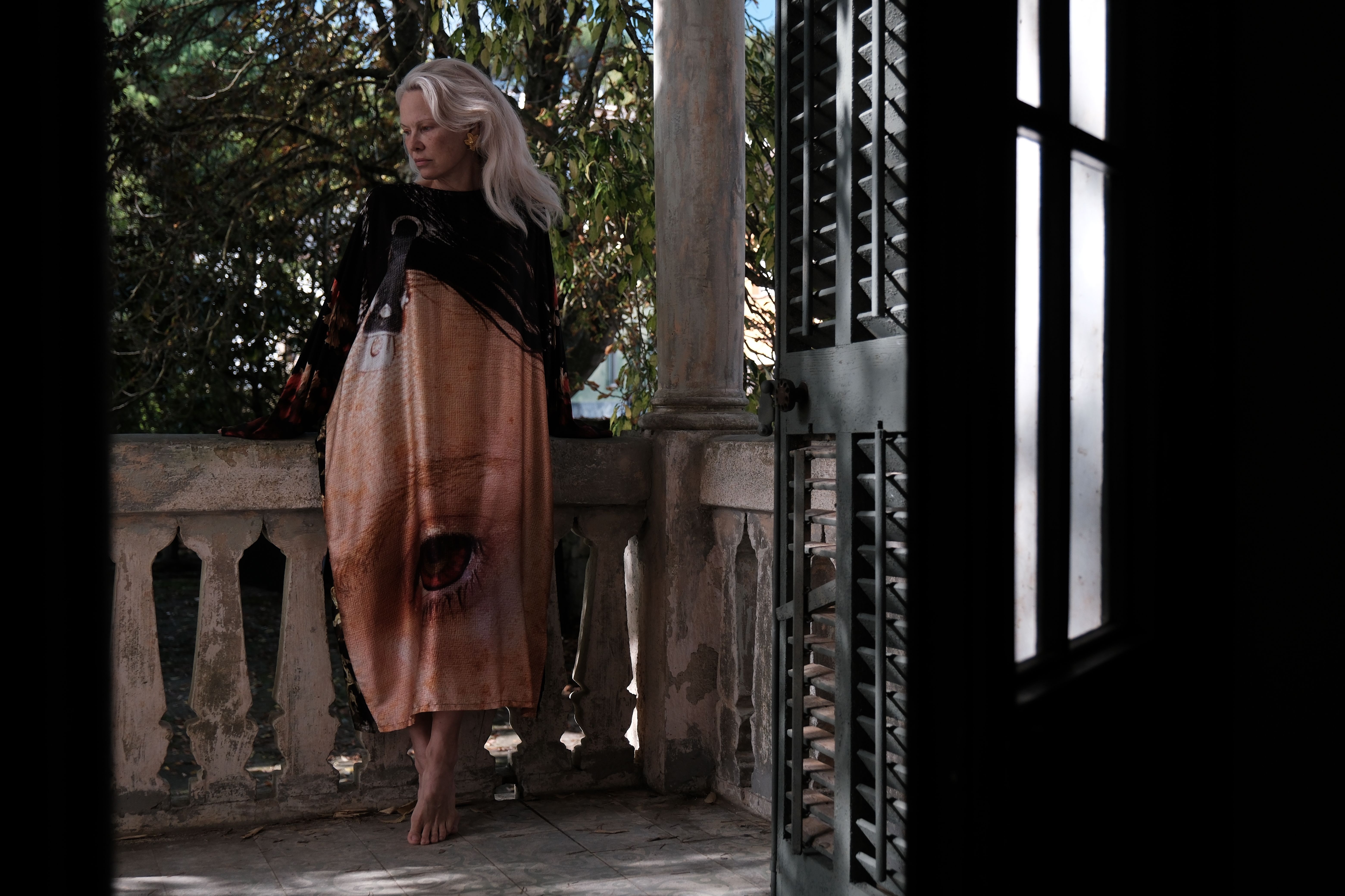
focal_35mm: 40
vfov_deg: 33.4
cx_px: 672
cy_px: 448
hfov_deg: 48.5
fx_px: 1494
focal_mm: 26.6
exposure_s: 1/400
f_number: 2.8
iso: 640
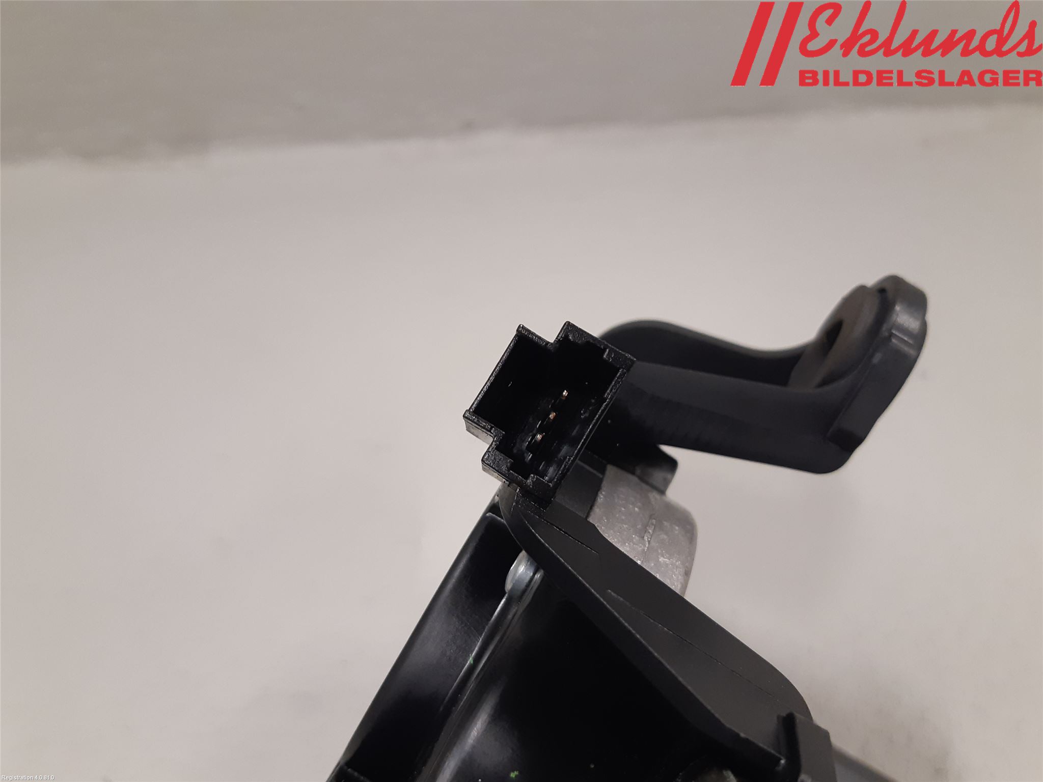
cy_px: 391
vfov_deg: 53.1
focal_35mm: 26
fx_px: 783
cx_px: 522
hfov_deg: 67.3
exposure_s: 1/50
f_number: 1.7
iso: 160
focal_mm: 3.93
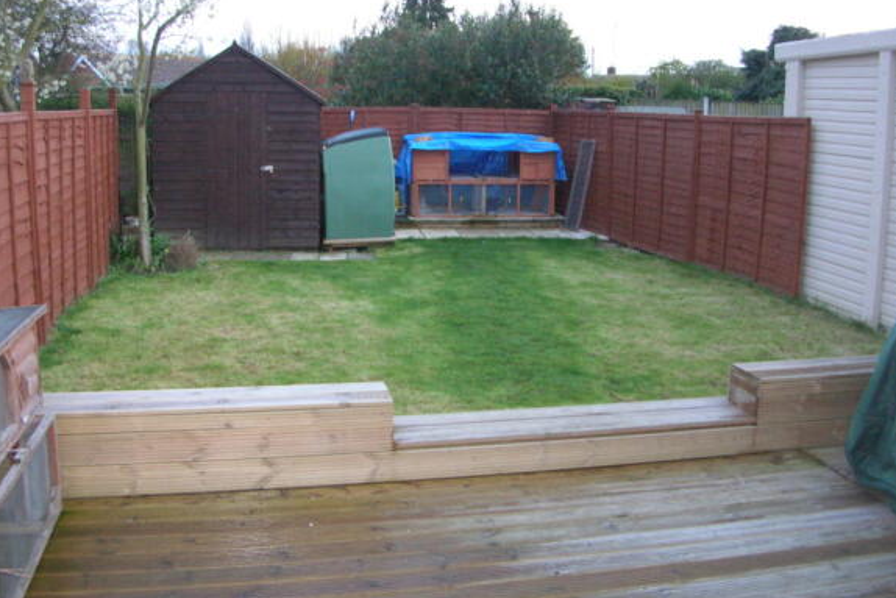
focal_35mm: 37
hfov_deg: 51.9
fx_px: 921
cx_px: 451
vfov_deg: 36.0
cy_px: 282
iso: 200
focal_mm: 5.8
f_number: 2.8
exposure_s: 1/26.6
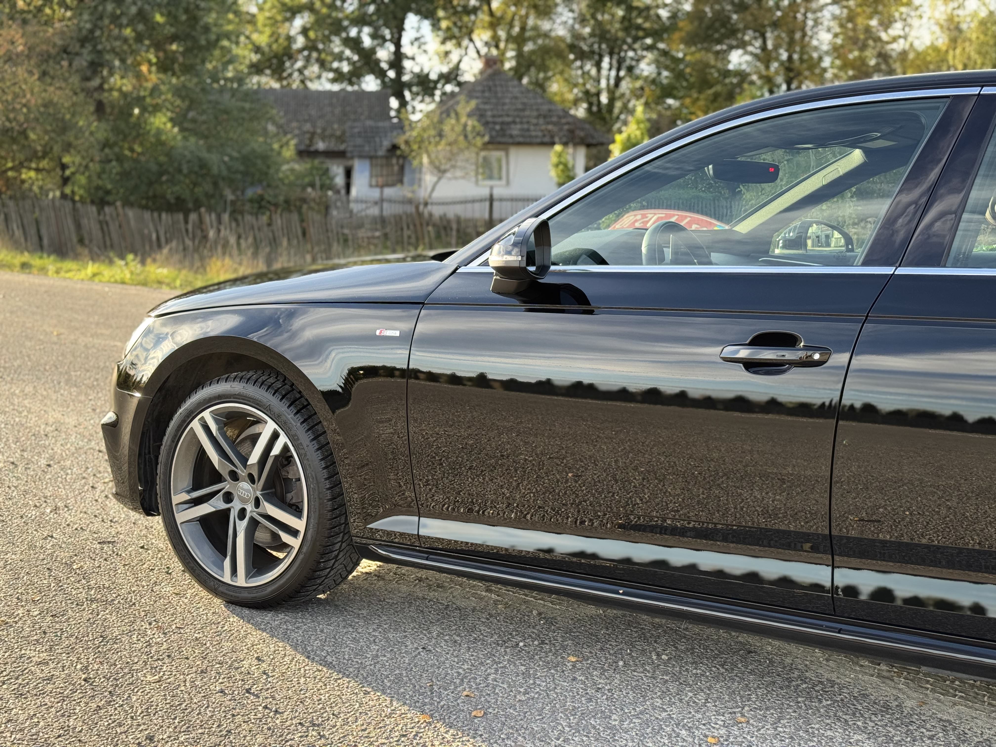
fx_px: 1381
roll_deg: +0.2
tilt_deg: -7.4
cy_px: 374
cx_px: 498
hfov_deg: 39.7
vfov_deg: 30.3
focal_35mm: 48
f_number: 1.78
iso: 64
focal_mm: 6.76
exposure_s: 1/422
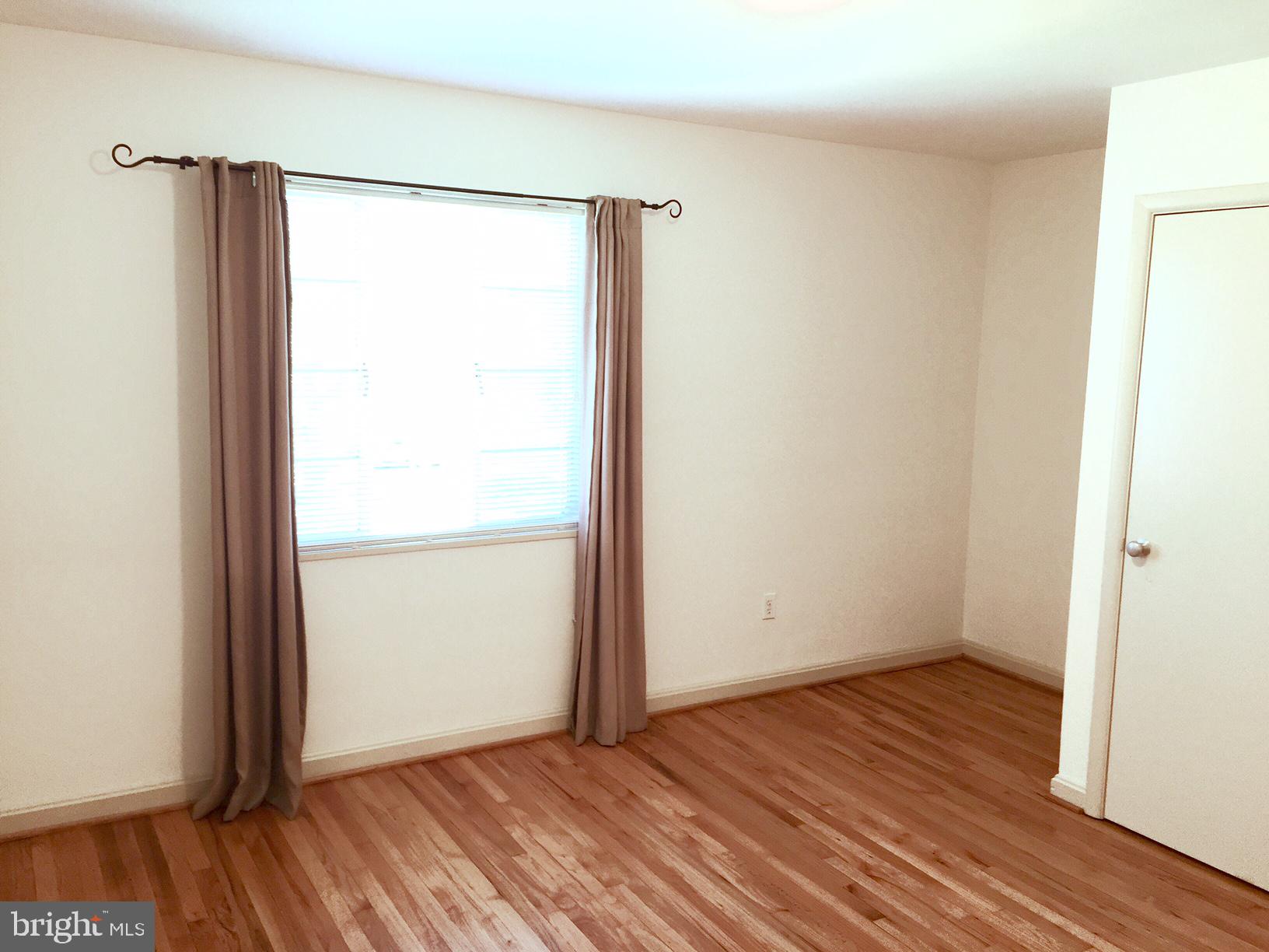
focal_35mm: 29
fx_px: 1063
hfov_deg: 61.7
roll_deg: -1.4
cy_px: 476
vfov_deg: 48.2
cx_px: 634
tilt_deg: -8.0
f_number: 2.2
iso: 32
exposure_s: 1/30
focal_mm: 4.15
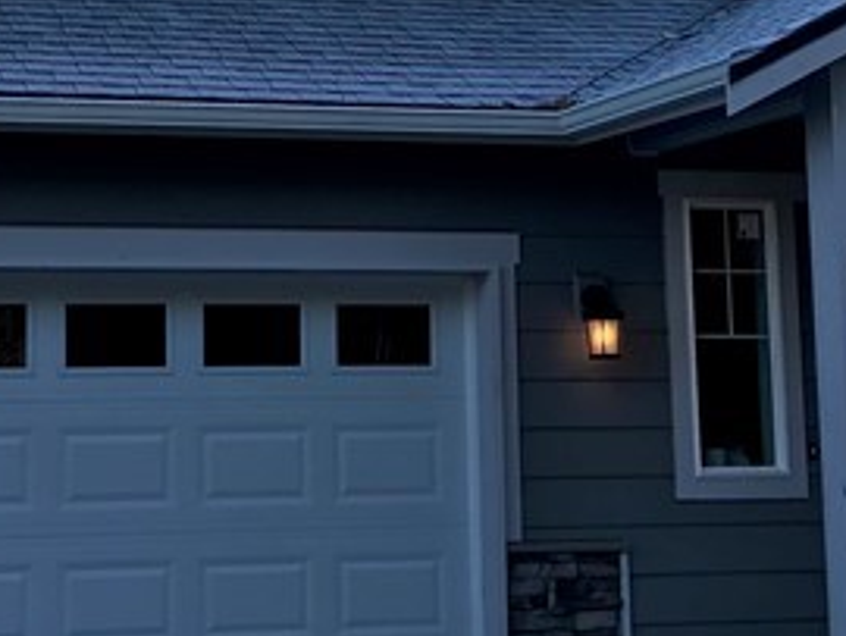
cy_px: 110
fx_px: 2593
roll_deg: +1.0
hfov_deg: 18.5
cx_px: 307
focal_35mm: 106
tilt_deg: +8.4
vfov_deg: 13.9
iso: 20
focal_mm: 3.99
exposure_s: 1/598
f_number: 1.8
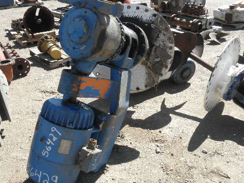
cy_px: 83
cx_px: 109
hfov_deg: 50.1
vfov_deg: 38.6
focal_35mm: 37
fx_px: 261
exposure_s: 1/400
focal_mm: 5
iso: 64
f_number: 3
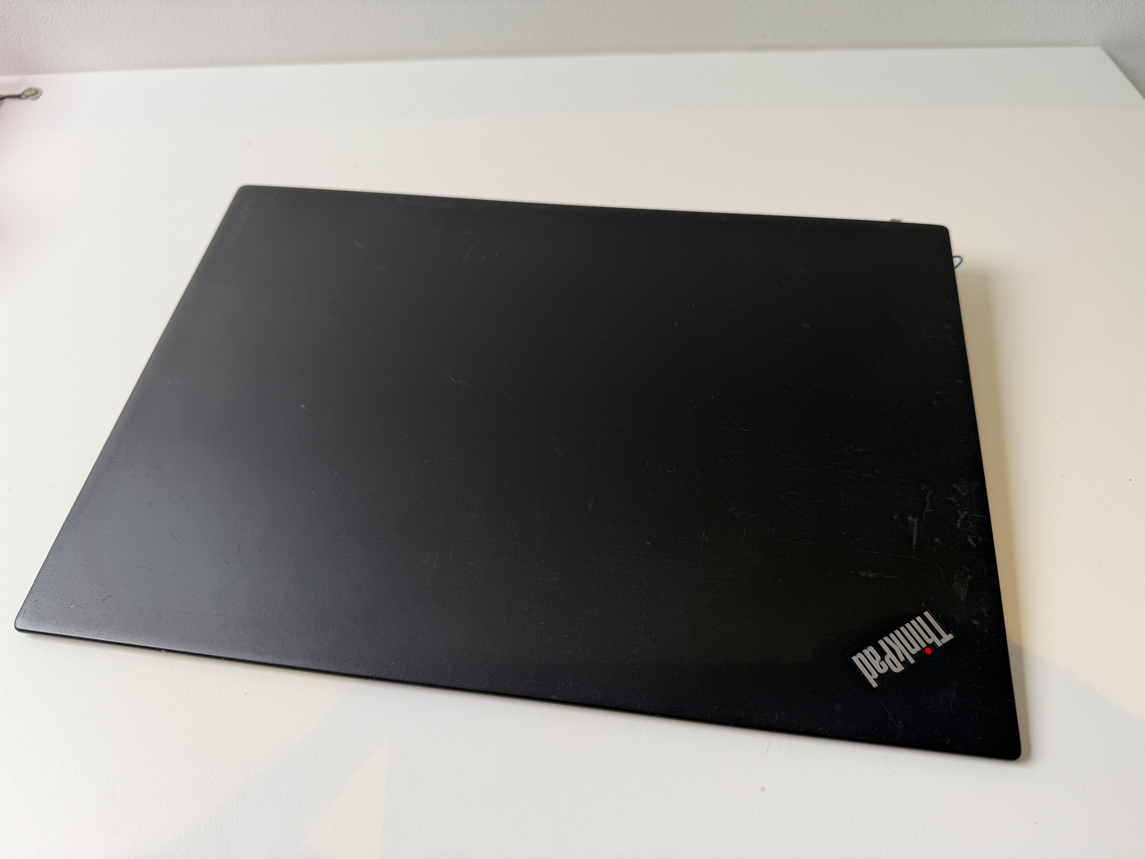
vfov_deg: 56.8
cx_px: 572
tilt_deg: -52.6
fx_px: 794
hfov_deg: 71.6
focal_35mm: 24
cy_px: 430
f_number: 1.78
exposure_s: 1/121
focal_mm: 6.76
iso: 64
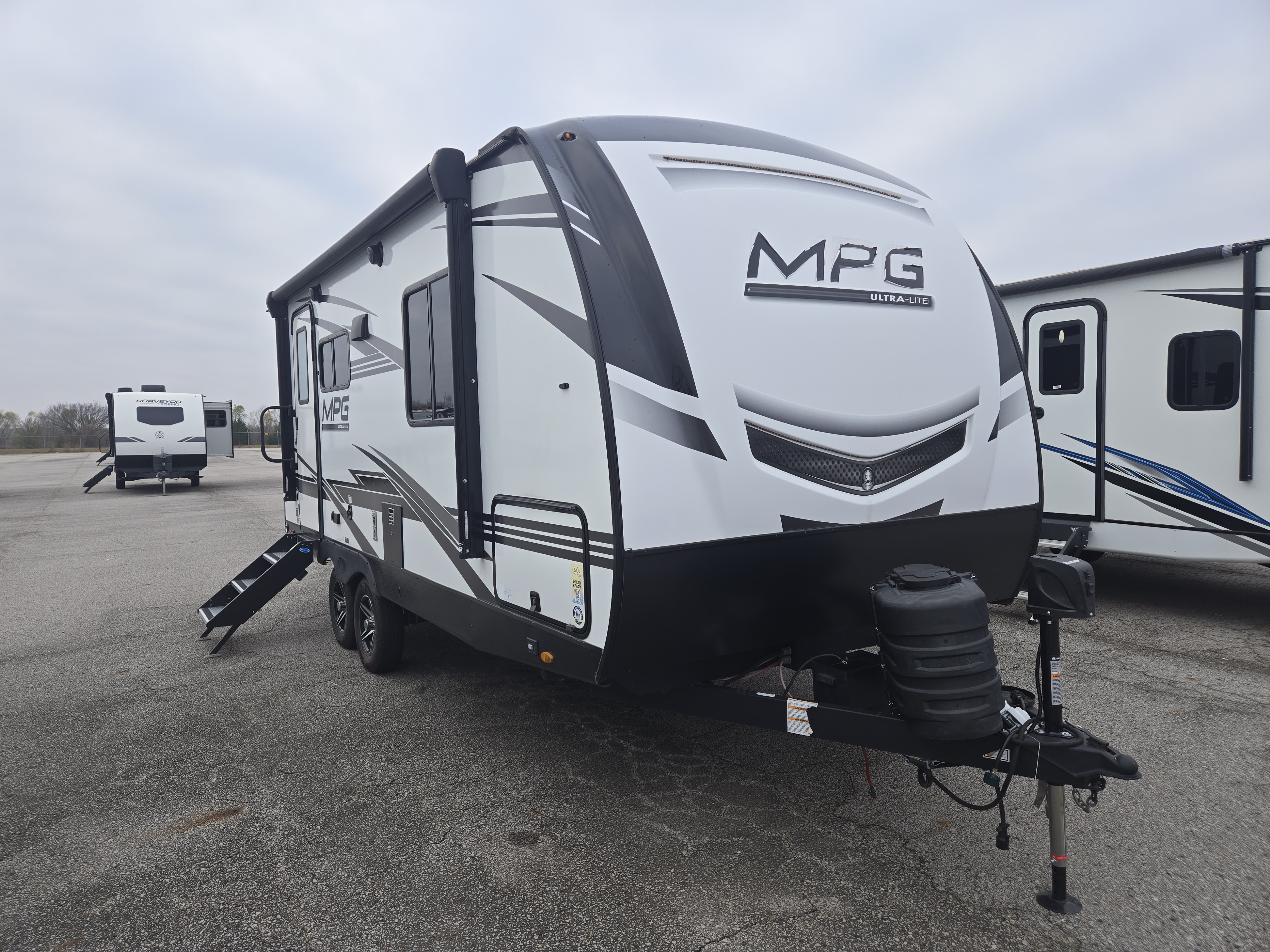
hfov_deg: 73.9
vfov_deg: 58.9
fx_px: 844
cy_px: 476
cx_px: 635
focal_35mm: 23
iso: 25
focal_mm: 5.4
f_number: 1.8
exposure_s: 1/432
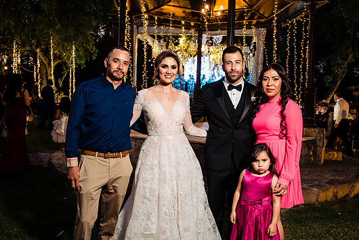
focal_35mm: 35
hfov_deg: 54.3
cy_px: 120
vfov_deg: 37.9
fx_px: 349
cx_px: 195
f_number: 5.6
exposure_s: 1/50
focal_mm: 32
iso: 1600
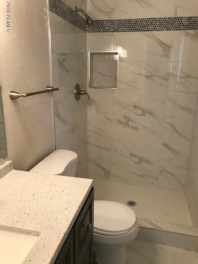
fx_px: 214
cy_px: 132
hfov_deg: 49.7
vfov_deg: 63.4
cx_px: 99
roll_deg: -0.7
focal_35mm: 28
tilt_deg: -14.4
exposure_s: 1/30
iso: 25
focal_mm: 3.99
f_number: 1.8
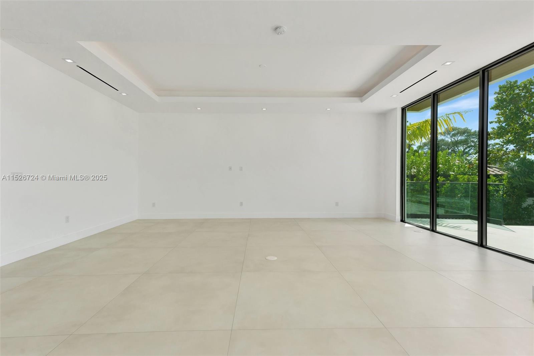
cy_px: 178
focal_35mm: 17
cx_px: 267
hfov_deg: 94.3
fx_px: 248
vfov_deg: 71.4
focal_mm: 16.7
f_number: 8
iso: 400
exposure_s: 1/100
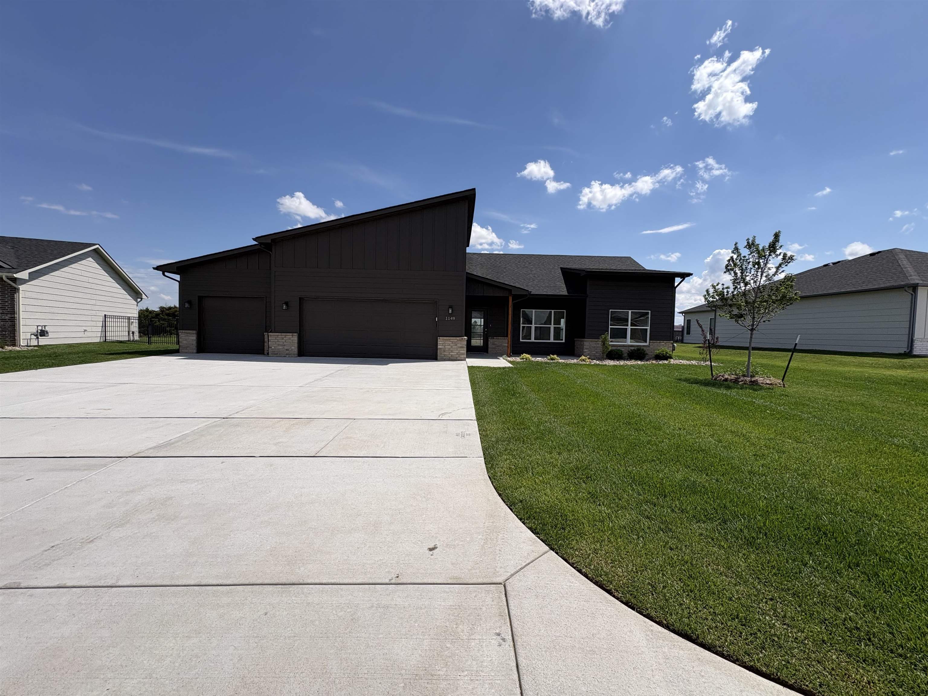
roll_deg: -1.4
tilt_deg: -1.4
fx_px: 375
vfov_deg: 85.7
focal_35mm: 14
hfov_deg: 102.1
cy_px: 348
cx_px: 464
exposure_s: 1/2985
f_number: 2.2
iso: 50
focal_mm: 2.22
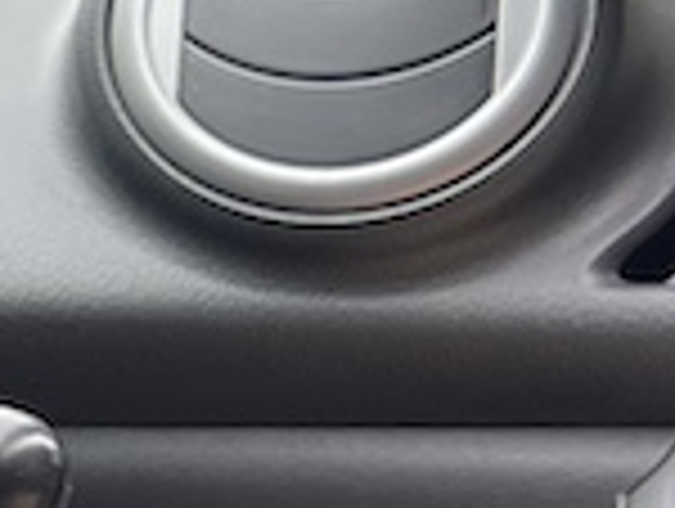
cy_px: 548
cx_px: -1292
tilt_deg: -16.8
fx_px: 3379
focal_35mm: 173
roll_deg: +4.3
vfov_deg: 8.5
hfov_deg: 9.3
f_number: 1.5
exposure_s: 1/121
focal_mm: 5.7
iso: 80
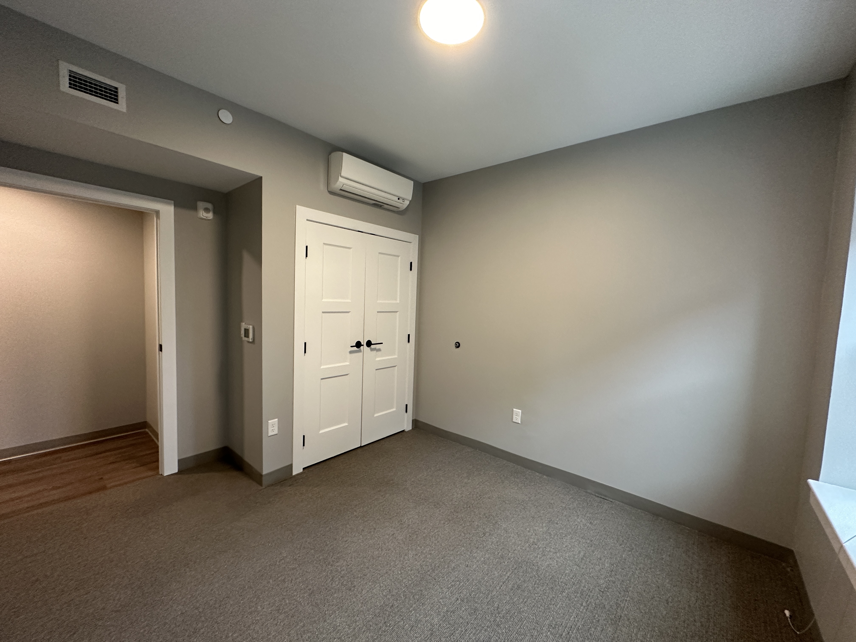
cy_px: 321
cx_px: 428
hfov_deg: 102.1
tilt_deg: -2.5
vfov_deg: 85.7
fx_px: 346
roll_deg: -2.7
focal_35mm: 14
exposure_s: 1/60
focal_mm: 2.22
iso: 250
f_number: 2.2
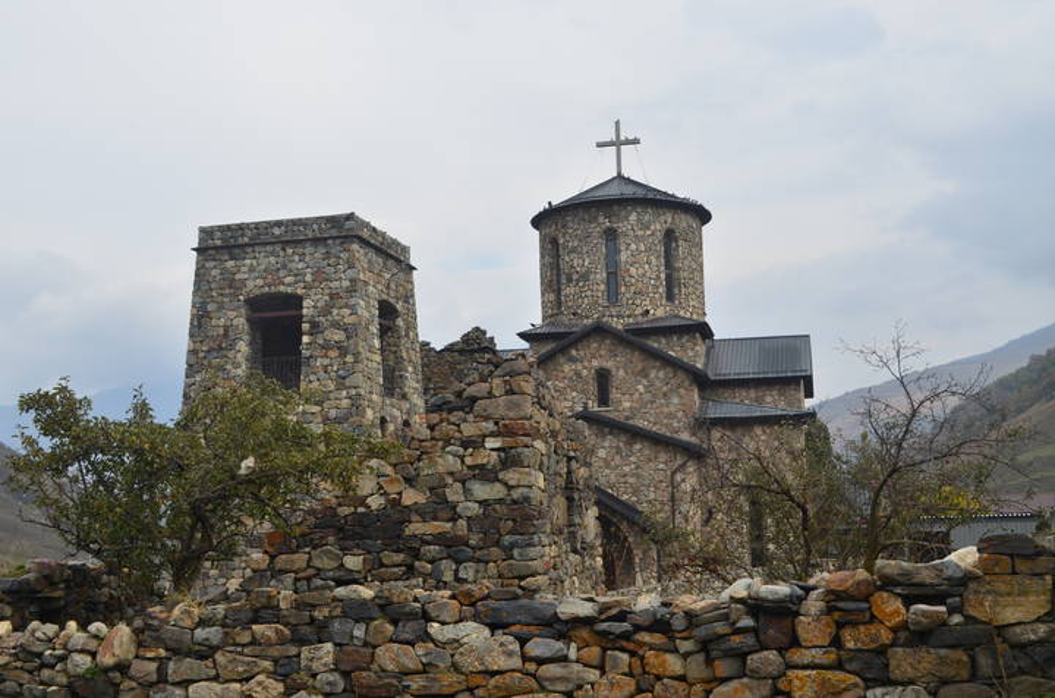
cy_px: 349
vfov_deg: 29.7
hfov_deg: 43.7
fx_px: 1315
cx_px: 528
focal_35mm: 45
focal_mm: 30
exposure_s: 1/250
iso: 200
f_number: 10
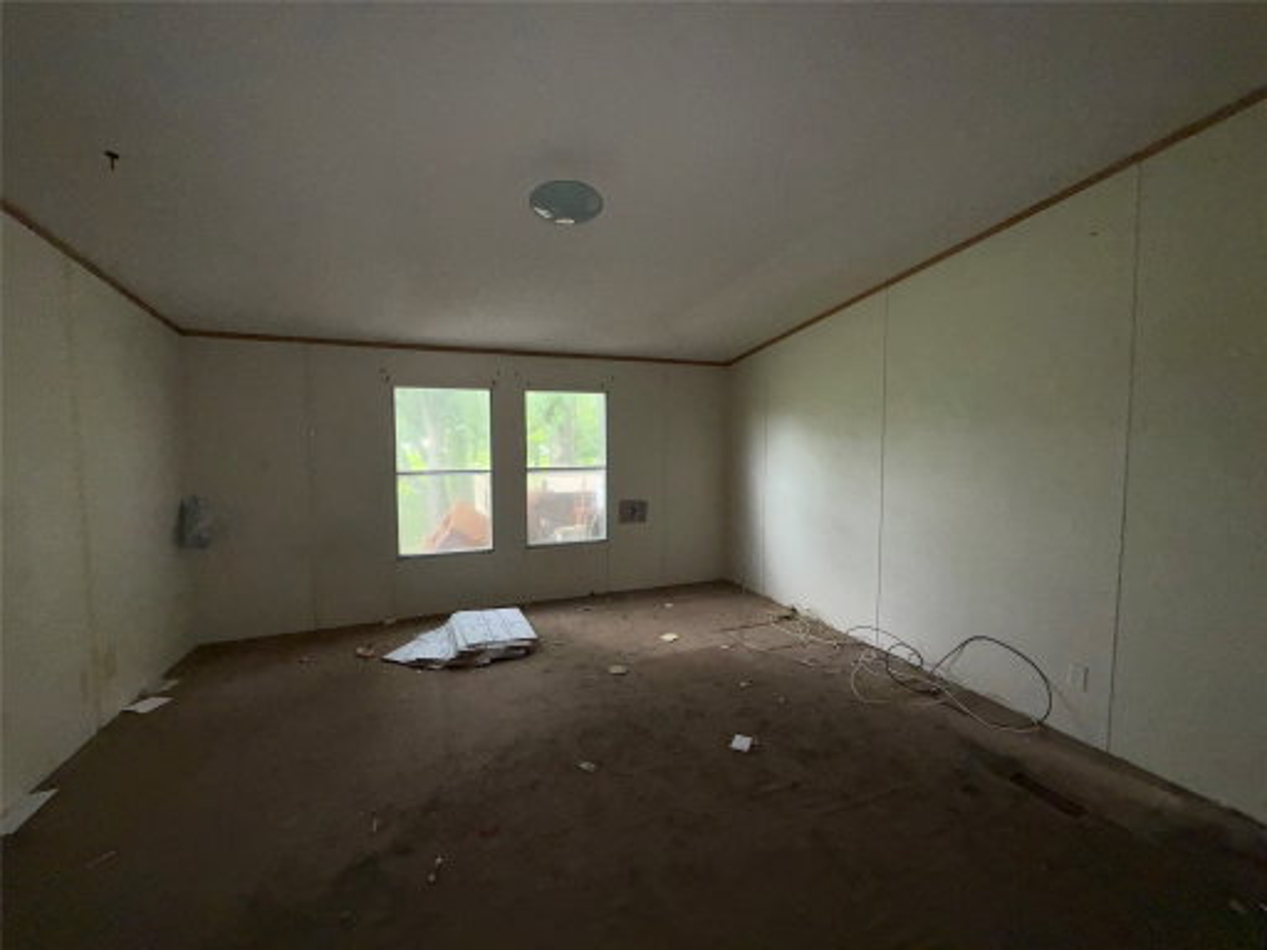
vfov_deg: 85.7
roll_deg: -1.6
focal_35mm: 14
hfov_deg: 102.1
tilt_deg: -3.1
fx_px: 512
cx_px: 634
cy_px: 475
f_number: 2.2
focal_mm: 2.22
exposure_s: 1/112
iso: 80
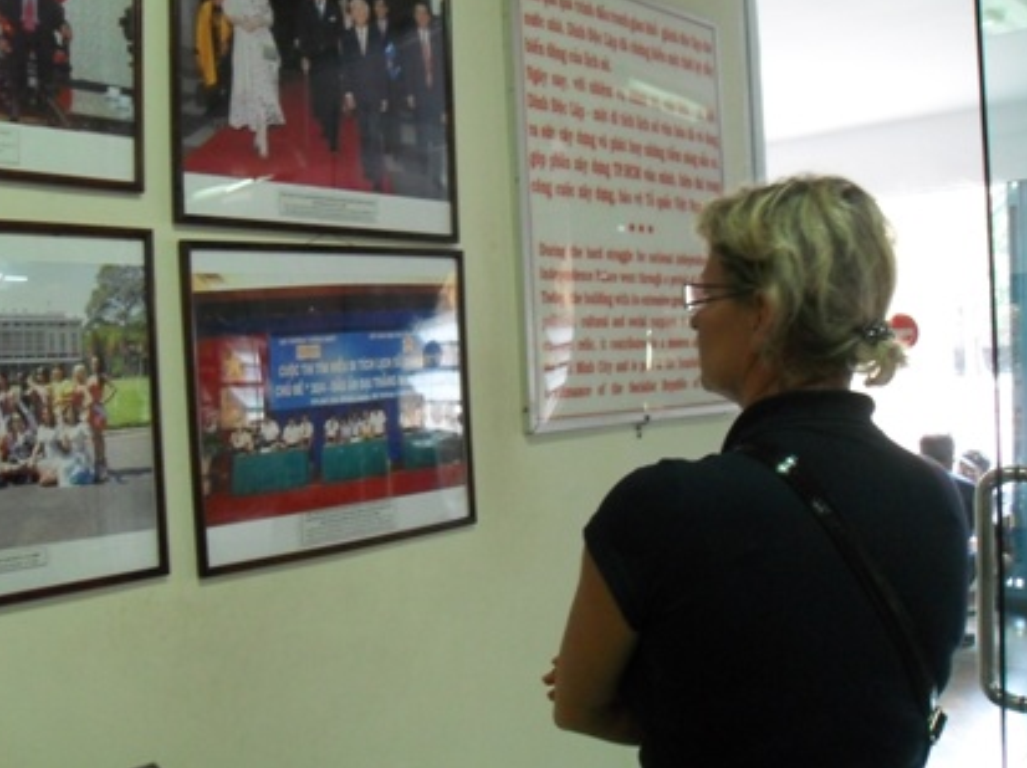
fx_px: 1126
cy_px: 393
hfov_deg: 49.0
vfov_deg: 37.7
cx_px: 485
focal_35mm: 38
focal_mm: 6.2
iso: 320
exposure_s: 1/30
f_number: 2.8
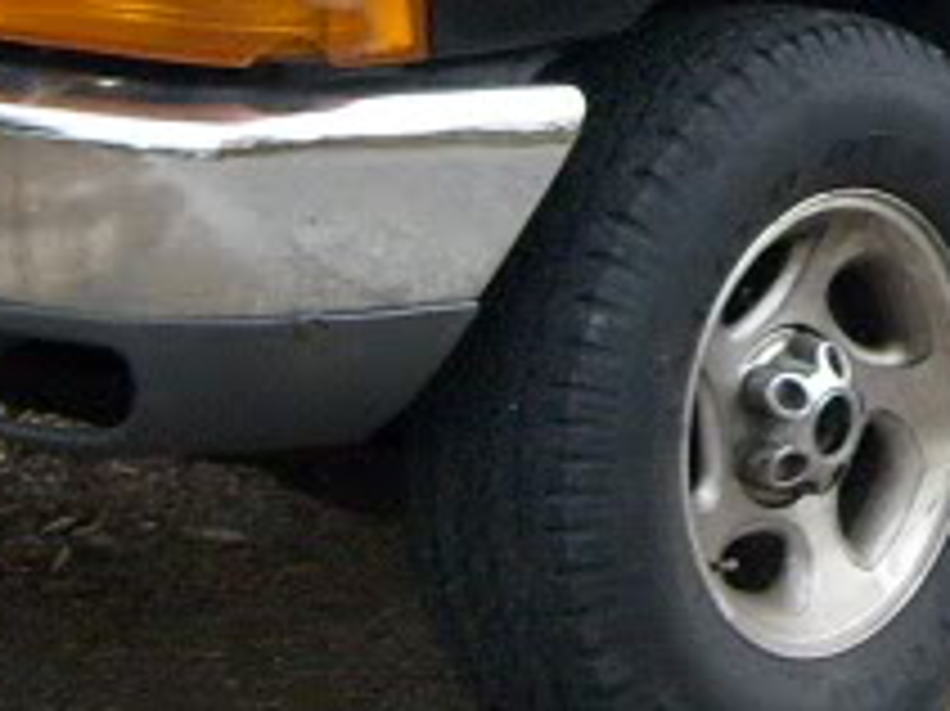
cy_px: -40
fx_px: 4663
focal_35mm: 170
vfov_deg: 8.7
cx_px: 1157
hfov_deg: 11.4
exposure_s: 1/45
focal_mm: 5.8
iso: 100
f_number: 2.8
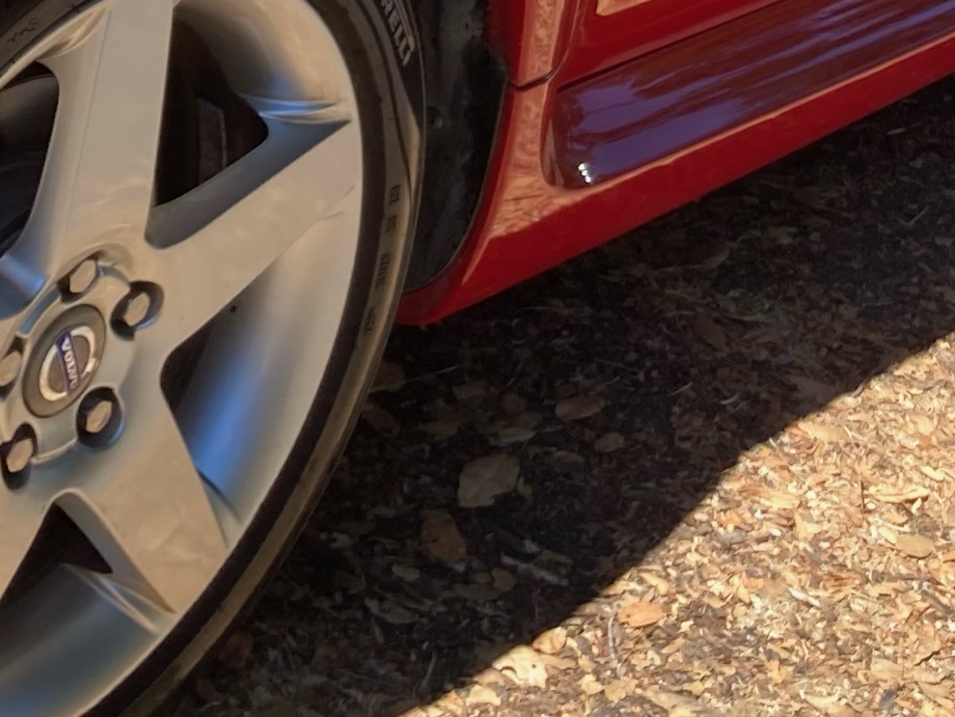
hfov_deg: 17.0
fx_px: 3146
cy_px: -476
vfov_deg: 12.2
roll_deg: -0.9
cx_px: 96
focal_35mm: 114
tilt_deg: -19.1
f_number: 1.8
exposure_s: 1/527
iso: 20
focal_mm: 3.99
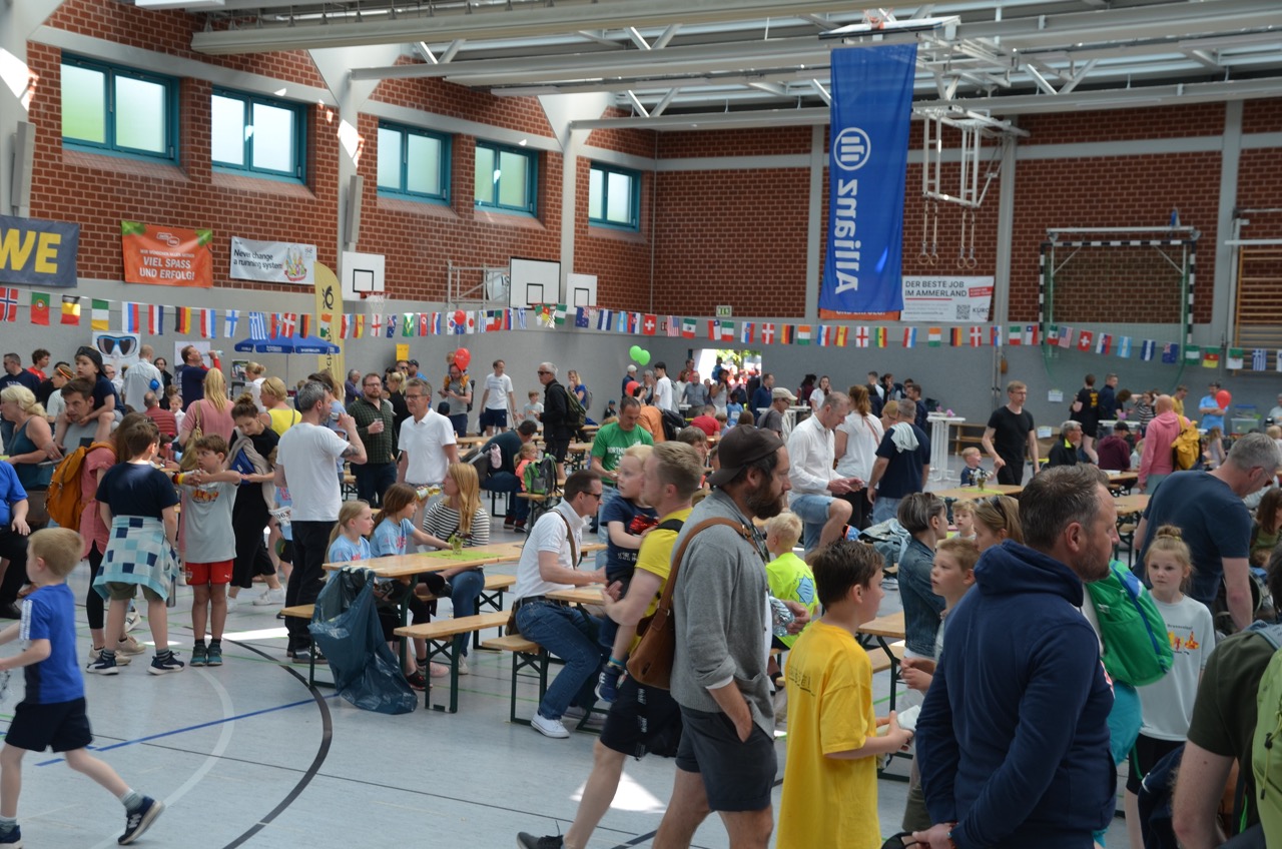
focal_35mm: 48
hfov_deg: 41.2
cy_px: 424
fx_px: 1706
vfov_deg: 28.0
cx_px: 641
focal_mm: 32
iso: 200
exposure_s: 1/125
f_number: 5.6
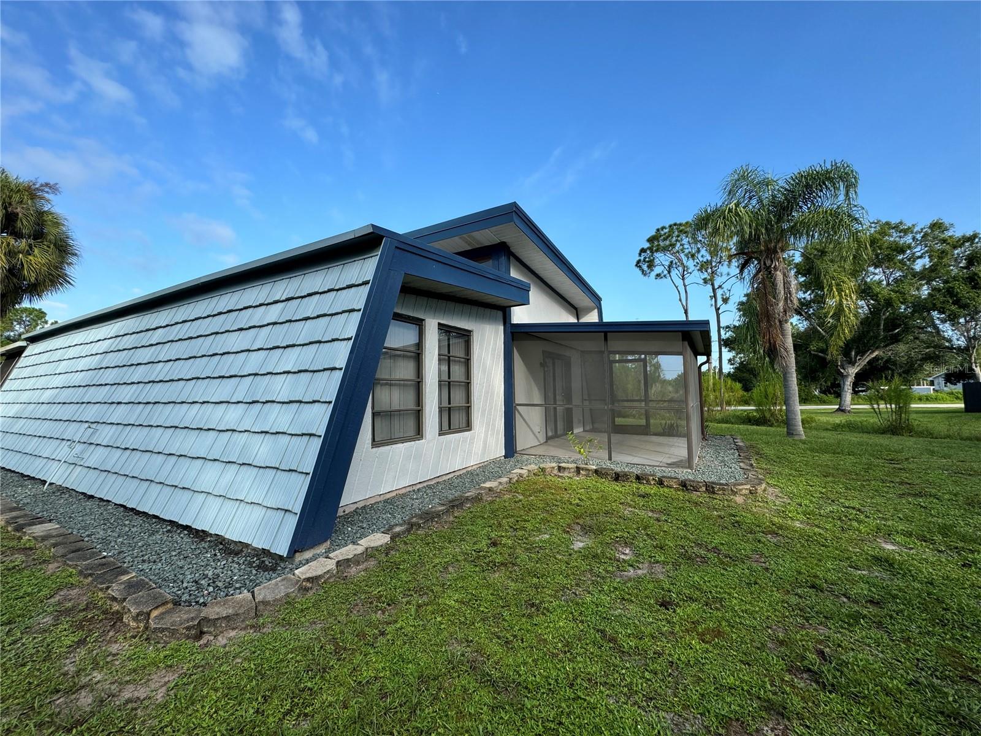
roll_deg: +1.0
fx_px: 397
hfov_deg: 102.1
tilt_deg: +3.5
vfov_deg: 85.7
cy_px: 368
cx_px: 490
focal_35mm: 14
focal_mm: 2.22
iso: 40
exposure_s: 1/641
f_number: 2.2
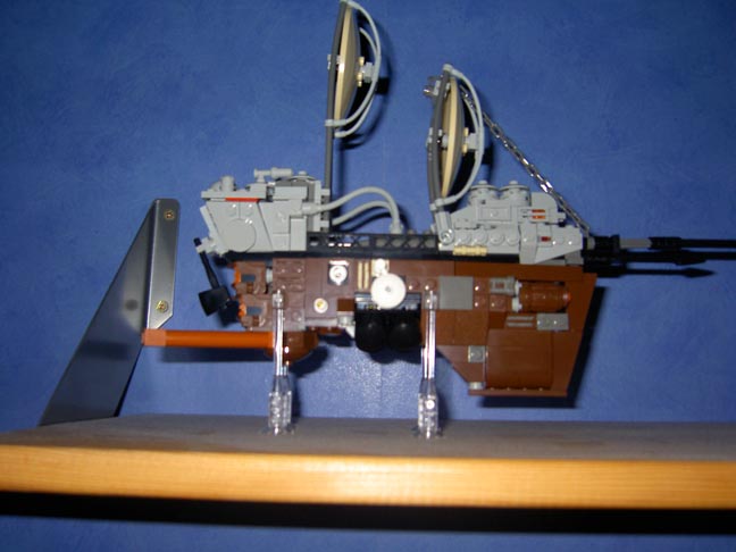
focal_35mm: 34
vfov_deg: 41.8
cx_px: 368
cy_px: 276
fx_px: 723
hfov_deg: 54.0
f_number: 2.8
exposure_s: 1/60
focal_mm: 5.6
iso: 100
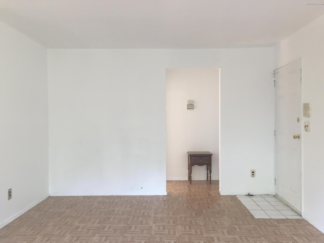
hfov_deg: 60.0
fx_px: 281
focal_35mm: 30
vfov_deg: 46.8
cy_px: 122
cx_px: 166
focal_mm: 4.15
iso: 64
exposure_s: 1/30
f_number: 2.2
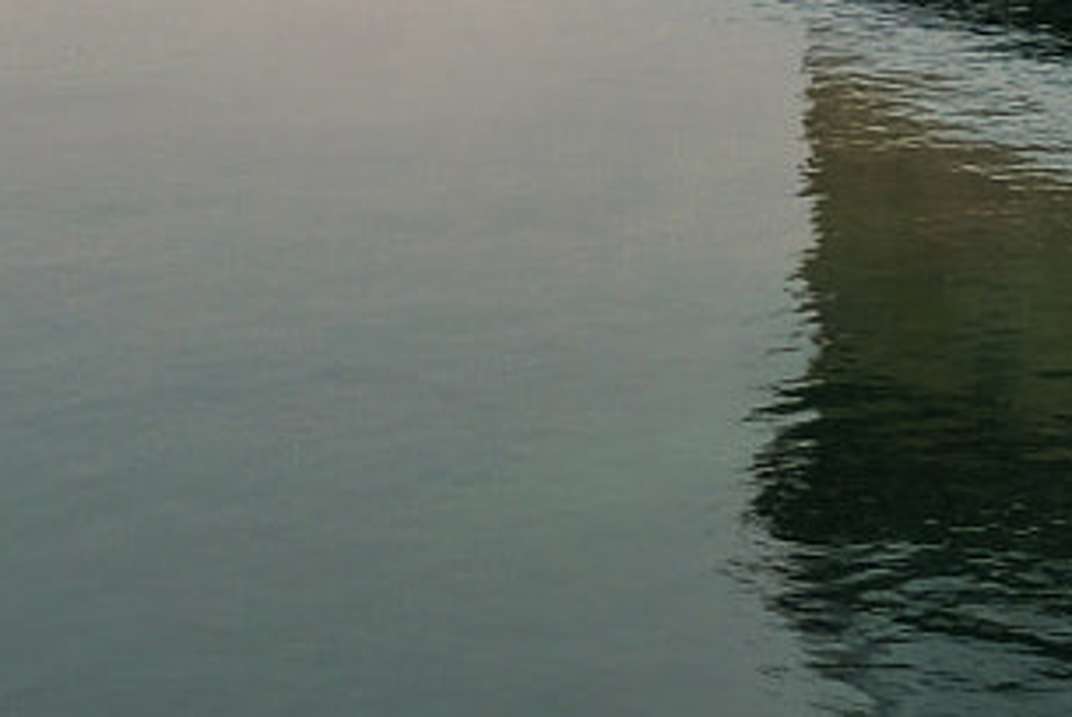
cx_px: 81
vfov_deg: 11.5
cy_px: -583
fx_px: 3279
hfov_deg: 18.2
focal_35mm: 110
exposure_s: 1/58
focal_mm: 14
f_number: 16
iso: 200
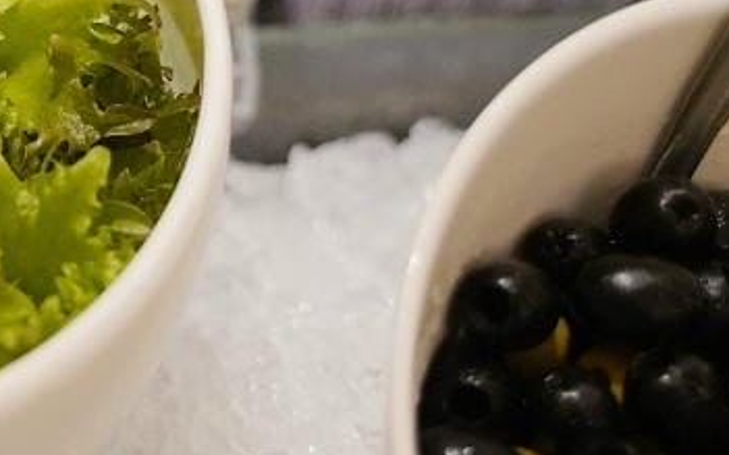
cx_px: -289
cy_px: -37
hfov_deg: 16.8
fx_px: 2284
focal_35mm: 115
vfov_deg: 11.2
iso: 3200
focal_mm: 33
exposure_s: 1/160
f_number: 2.8
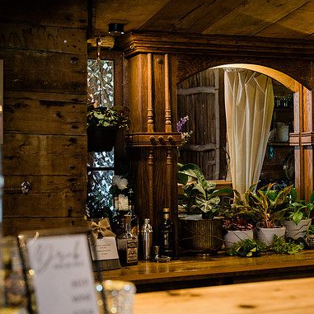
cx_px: 231
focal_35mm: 66
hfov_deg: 25.8
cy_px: 157
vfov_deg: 26.1
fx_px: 677
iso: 640
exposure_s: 1/200
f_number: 4.5
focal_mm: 50
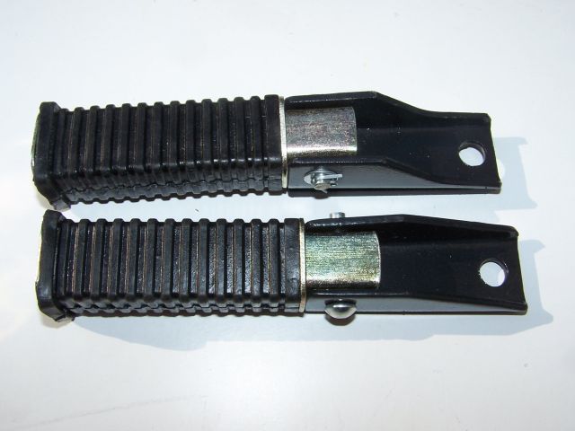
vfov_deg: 37.7
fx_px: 631
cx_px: 288
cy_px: 216
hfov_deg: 49.0
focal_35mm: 38
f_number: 5.6
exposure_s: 1/1000
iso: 80
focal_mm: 6.3
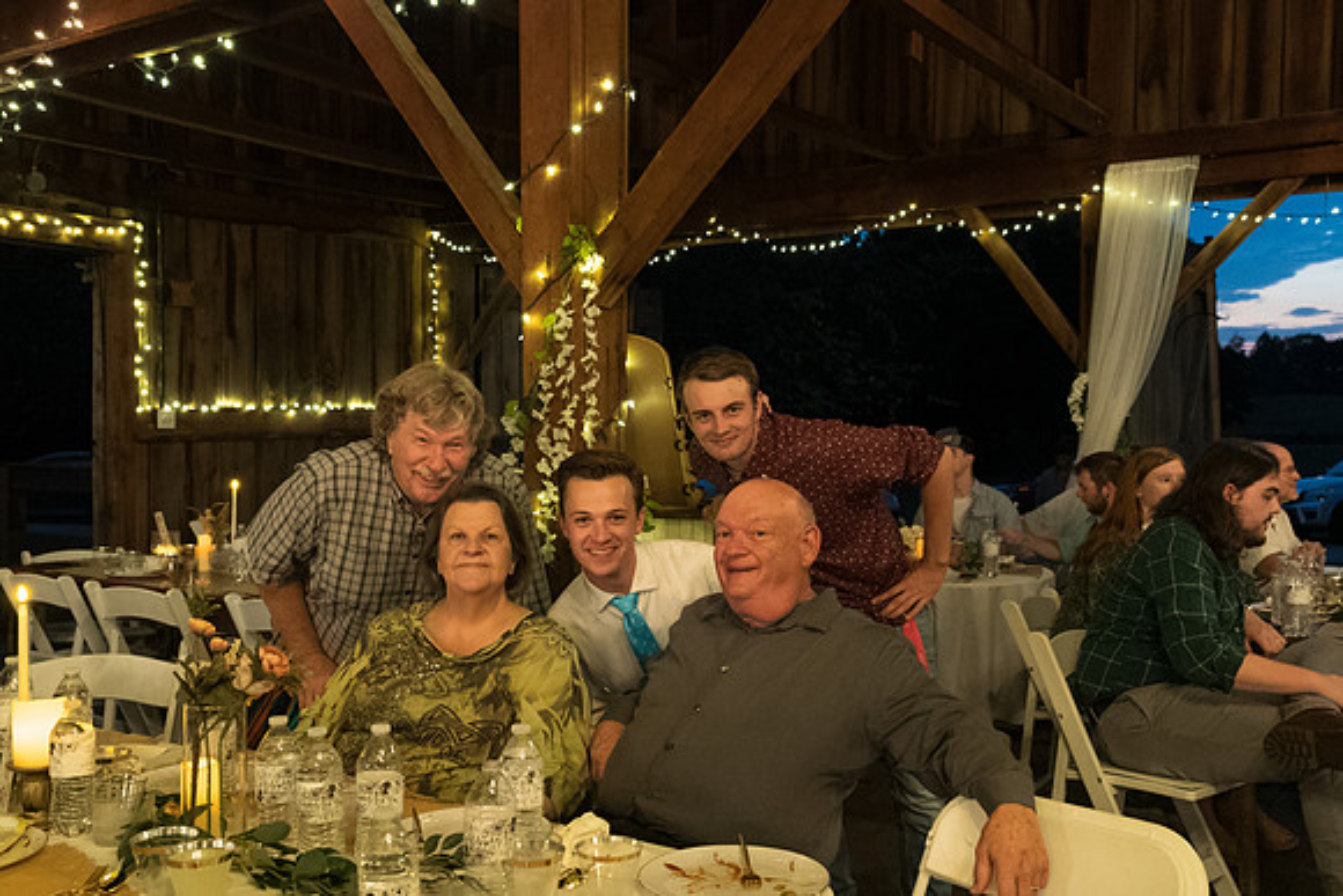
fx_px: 1306
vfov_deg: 37.9
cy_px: 448
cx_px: 672
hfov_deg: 54.4
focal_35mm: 35
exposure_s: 1/40
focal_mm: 35
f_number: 6.3
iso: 6400
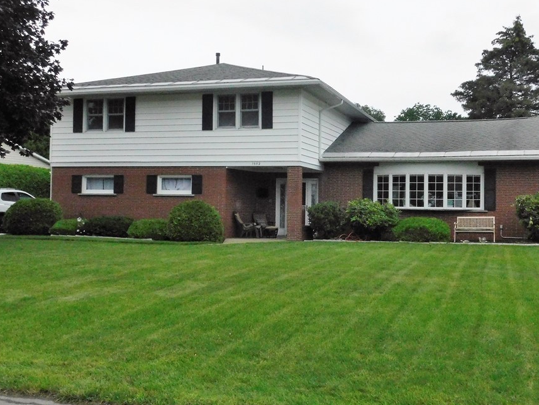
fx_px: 670
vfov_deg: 33.6
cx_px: 295
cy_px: 193
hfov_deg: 43.8
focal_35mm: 43
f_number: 7
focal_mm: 6.3
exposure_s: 1/1500
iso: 800
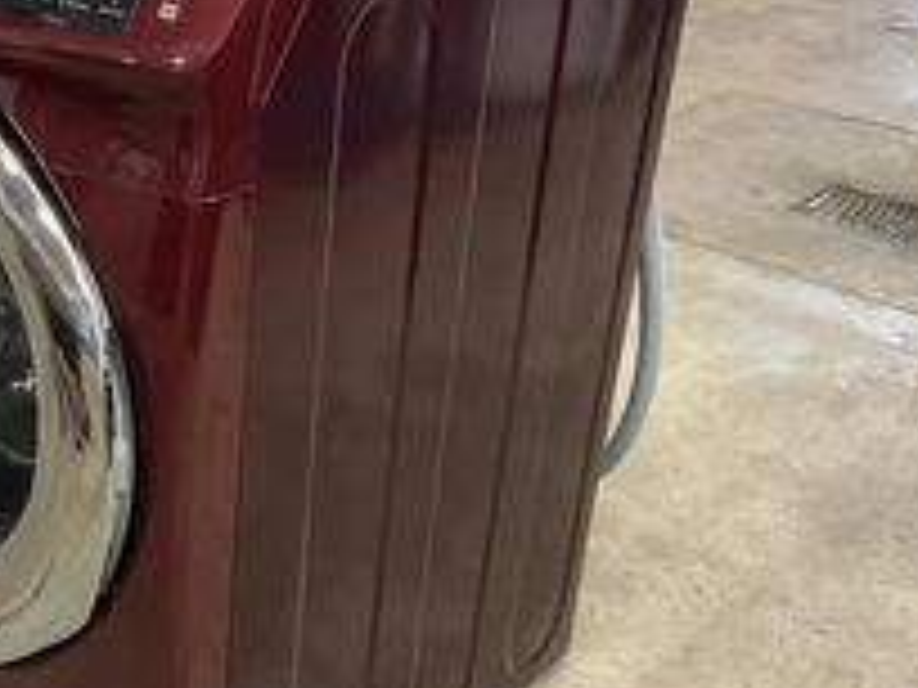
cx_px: 158
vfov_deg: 25.7
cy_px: 351
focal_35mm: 57
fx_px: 1512
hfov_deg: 32.7
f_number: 1.8
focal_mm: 3
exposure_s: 1/30
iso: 320
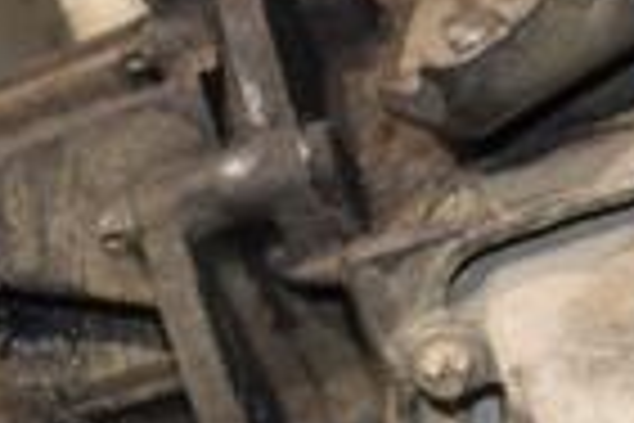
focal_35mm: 134
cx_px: 468
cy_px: 364
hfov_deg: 15.2
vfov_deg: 10.2
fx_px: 2362
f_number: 3.8
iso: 800
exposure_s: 1/50
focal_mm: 21
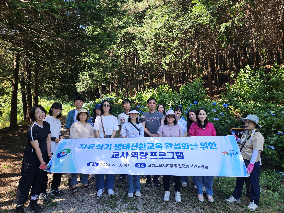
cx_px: 142
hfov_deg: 73.9
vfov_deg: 58.9
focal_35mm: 23
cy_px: 106
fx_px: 189
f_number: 1.8
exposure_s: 1/179
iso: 25
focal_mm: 5.4
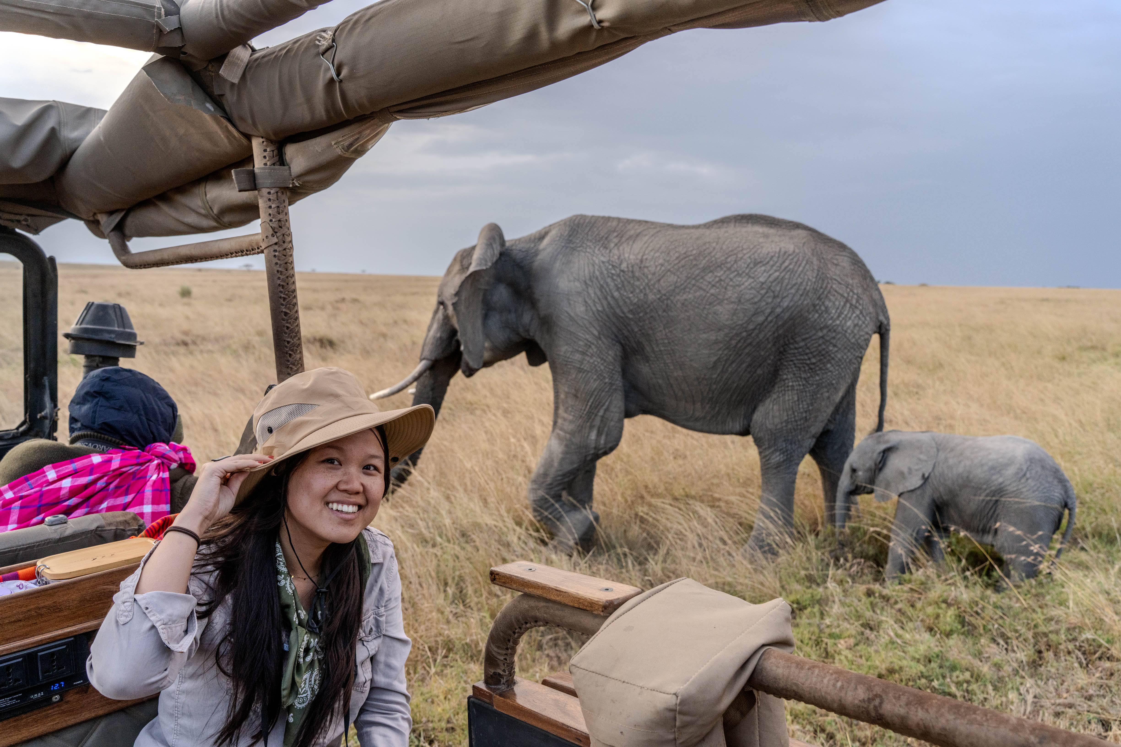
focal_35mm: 30
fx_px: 934
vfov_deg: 43.6
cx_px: 560
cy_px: 374
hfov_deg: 61.9
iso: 1250
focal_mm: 30
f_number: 5.6
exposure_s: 1/125
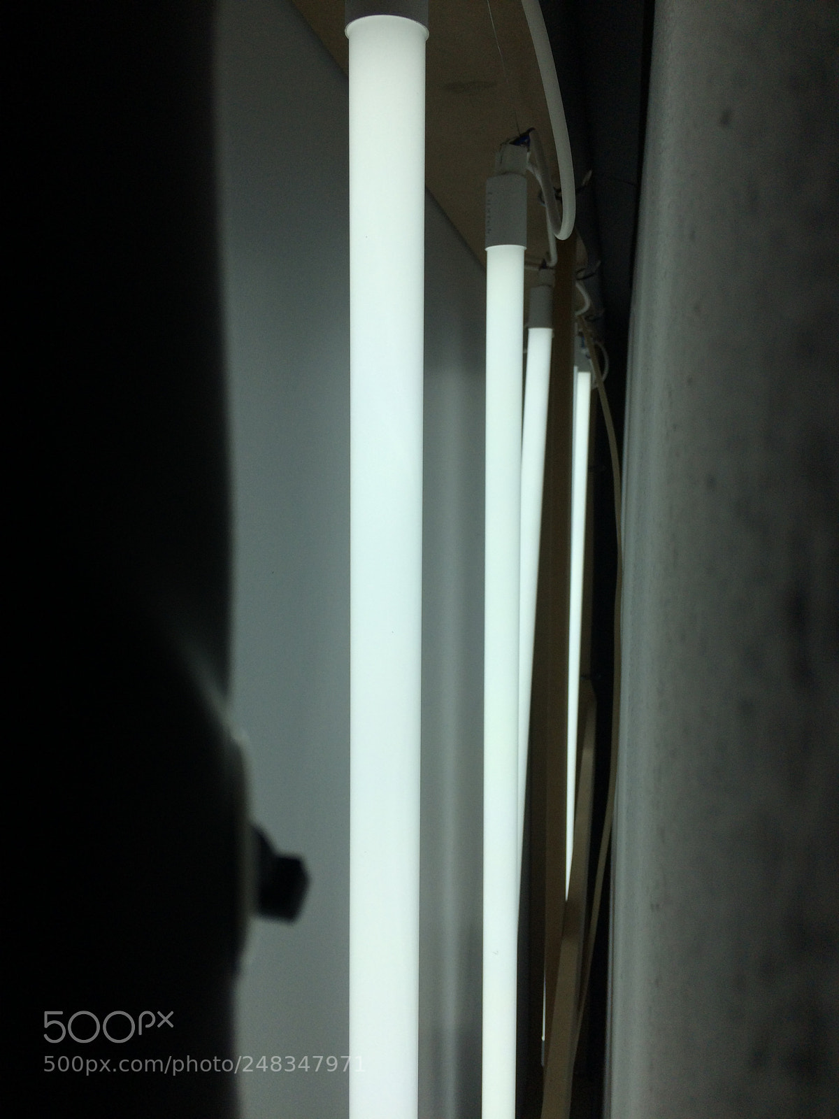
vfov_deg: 61.7
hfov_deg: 48.2
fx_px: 937
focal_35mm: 29
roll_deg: +0.3
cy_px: 560
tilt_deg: -7.1
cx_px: 420
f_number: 2.2
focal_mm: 4.15
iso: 32
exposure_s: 1/2740
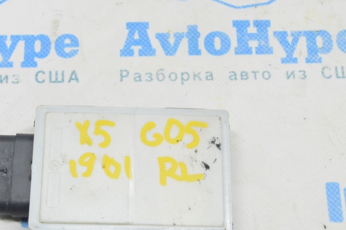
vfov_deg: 17.2
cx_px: 115
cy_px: 136
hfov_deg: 25.6
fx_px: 758
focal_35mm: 79
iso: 6400
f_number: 20
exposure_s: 1/20
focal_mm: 38
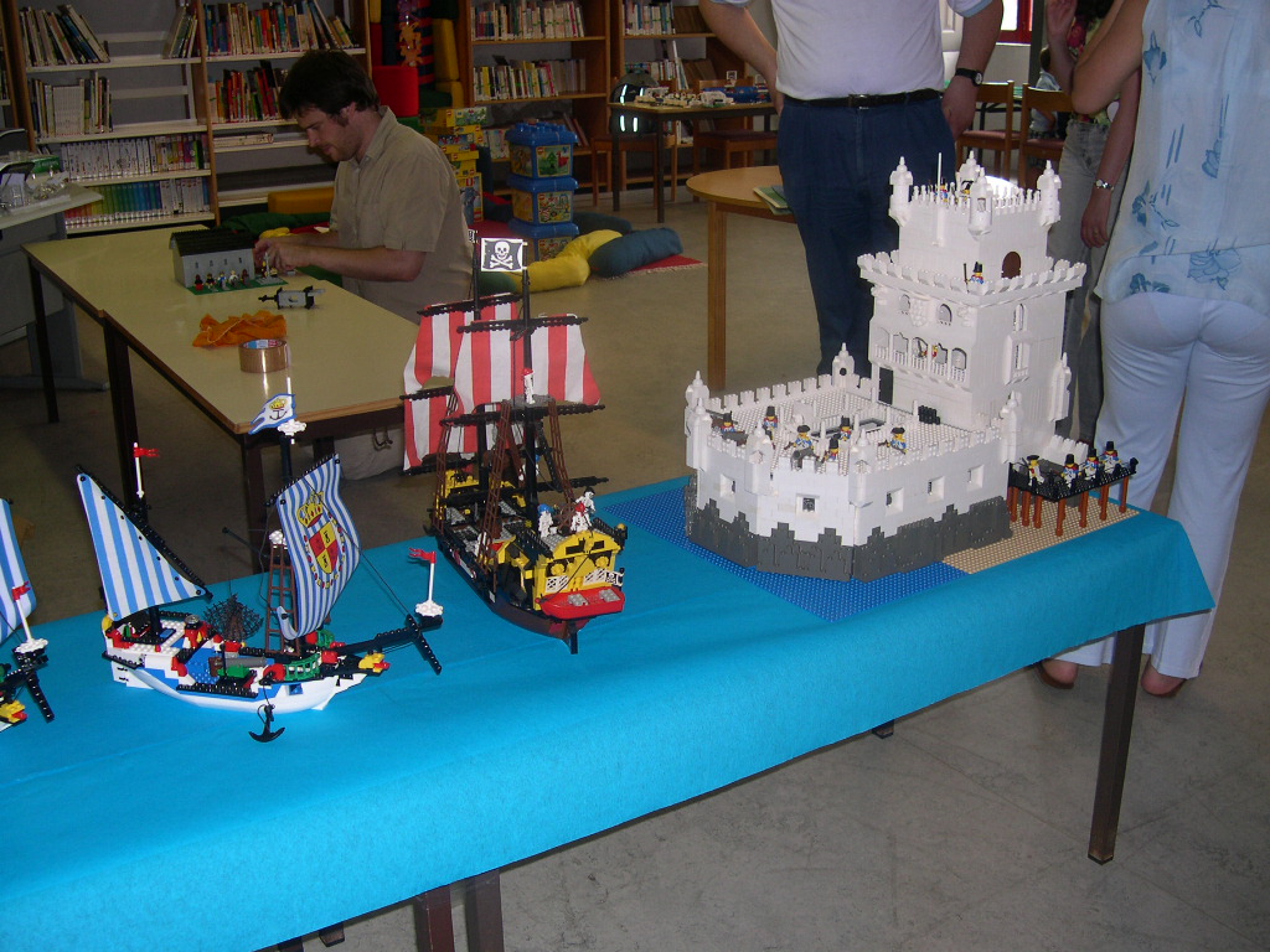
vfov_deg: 37.7
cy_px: 476
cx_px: 635
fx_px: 1394
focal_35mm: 38
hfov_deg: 49.0
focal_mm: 8
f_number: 2.8
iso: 100
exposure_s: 1/60
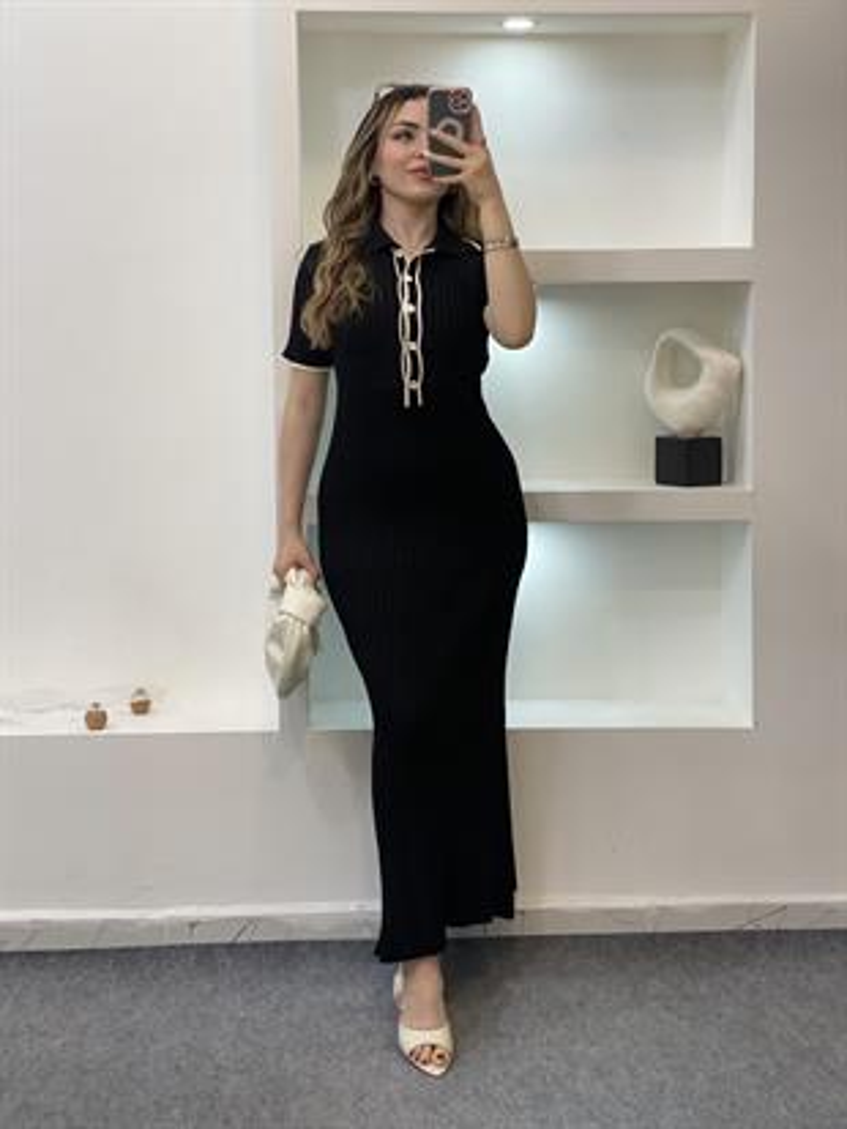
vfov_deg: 36.8
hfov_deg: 28.0
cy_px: 564
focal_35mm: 52
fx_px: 1696
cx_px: 424
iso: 100
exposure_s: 1/122
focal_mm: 6
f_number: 2
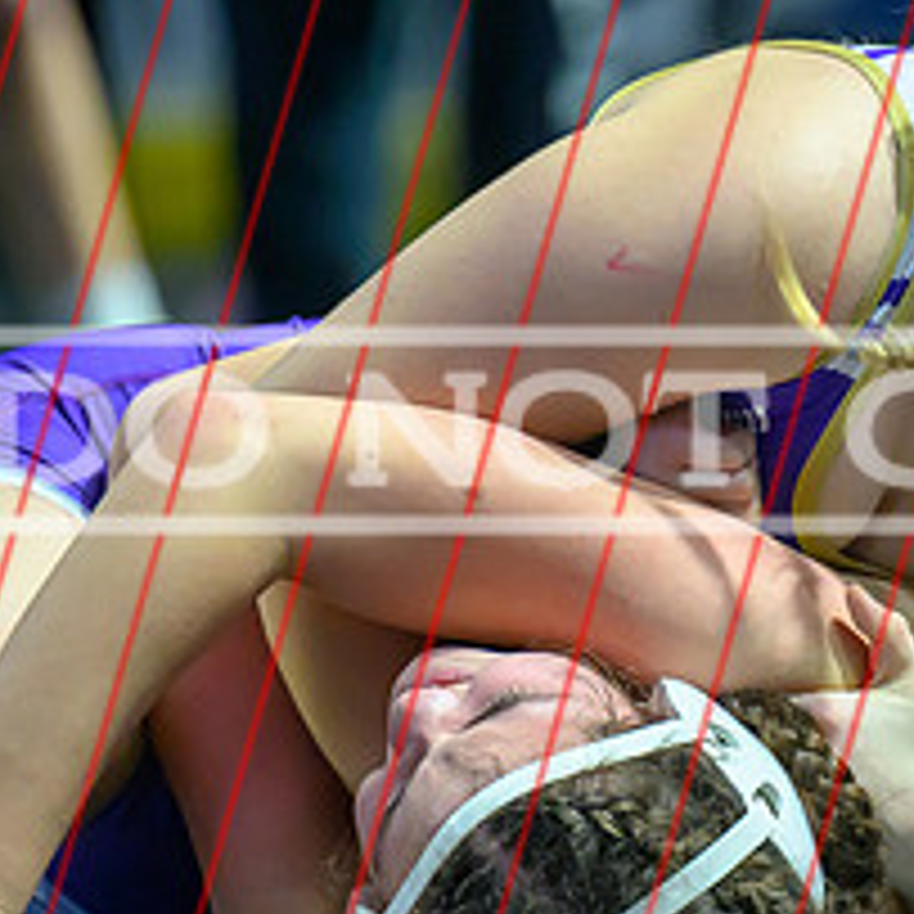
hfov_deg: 2.5
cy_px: 633
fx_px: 20523
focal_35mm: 687
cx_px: 1161
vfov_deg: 2.6
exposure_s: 1/640
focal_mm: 200
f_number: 2.8
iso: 3200
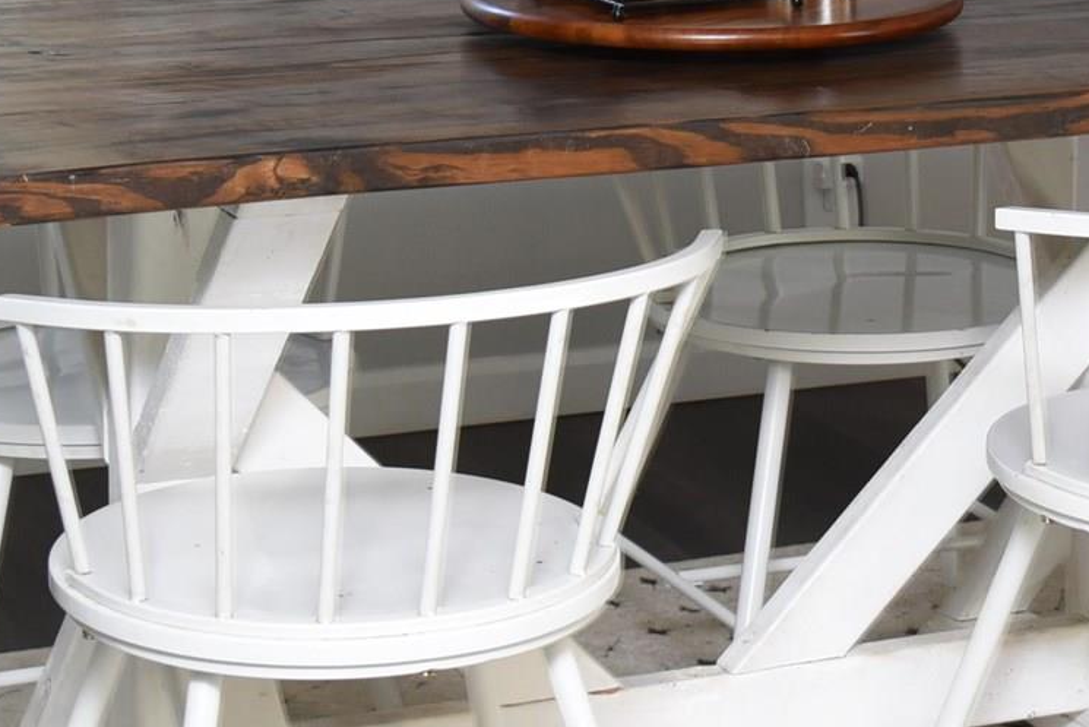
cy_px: -255
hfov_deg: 15.5
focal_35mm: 132
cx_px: 823
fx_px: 3994
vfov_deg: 10.2
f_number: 4
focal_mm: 32
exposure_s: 1/25
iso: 500
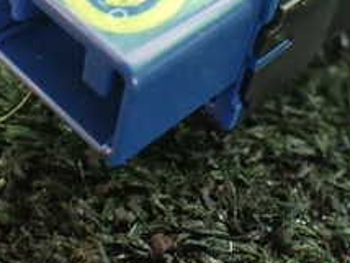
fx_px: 850
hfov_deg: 23.2
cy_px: -64
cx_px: 209
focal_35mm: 84
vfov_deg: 16.8
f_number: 2.3
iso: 800
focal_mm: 5.4
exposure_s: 1/125
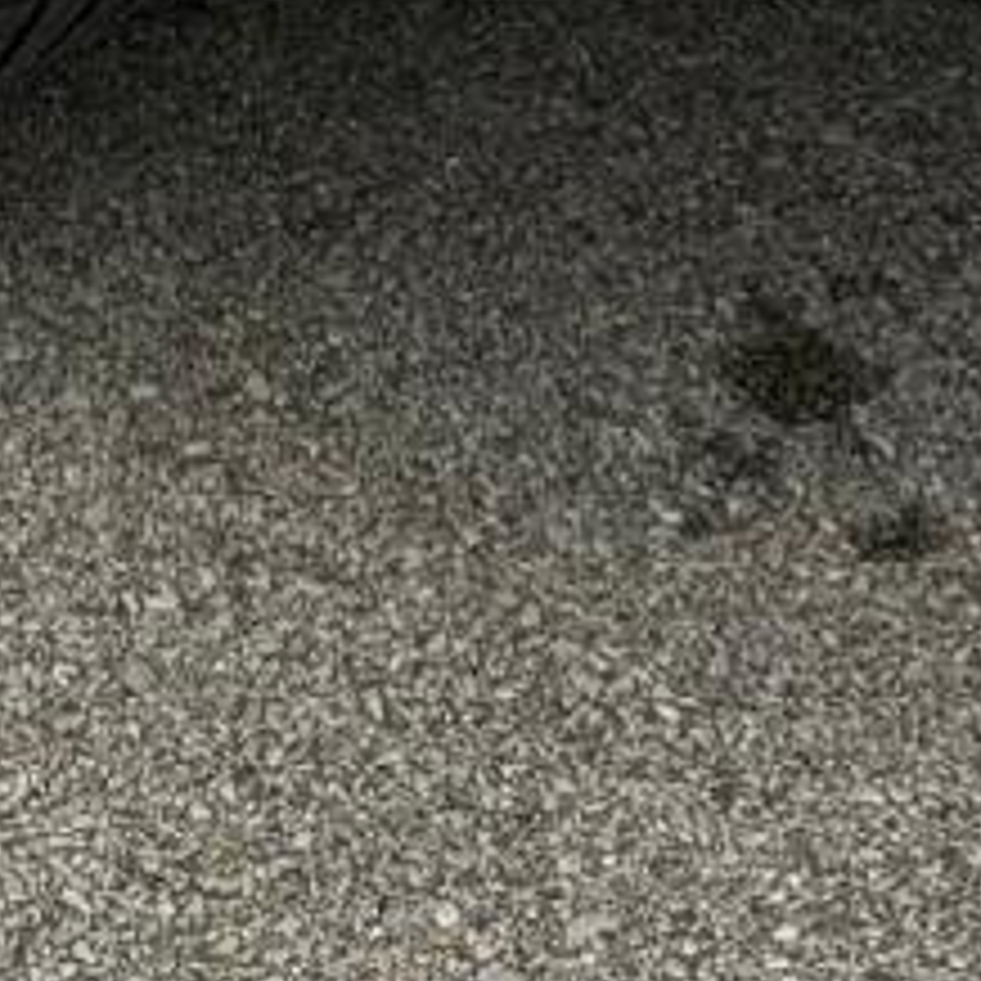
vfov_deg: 8.0
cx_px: 140
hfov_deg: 9.3
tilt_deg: -18.1
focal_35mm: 187
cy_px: -1971
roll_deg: +5.8
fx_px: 5996
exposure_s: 1/1689
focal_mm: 6.76
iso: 80
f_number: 1.78
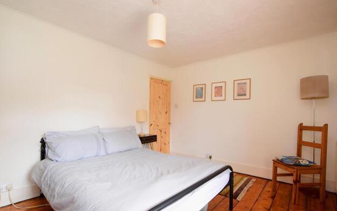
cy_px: 115
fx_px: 147
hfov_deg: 97.8
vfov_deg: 71.1
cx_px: 173
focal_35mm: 16
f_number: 8
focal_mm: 10
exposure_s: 1/8
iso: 400
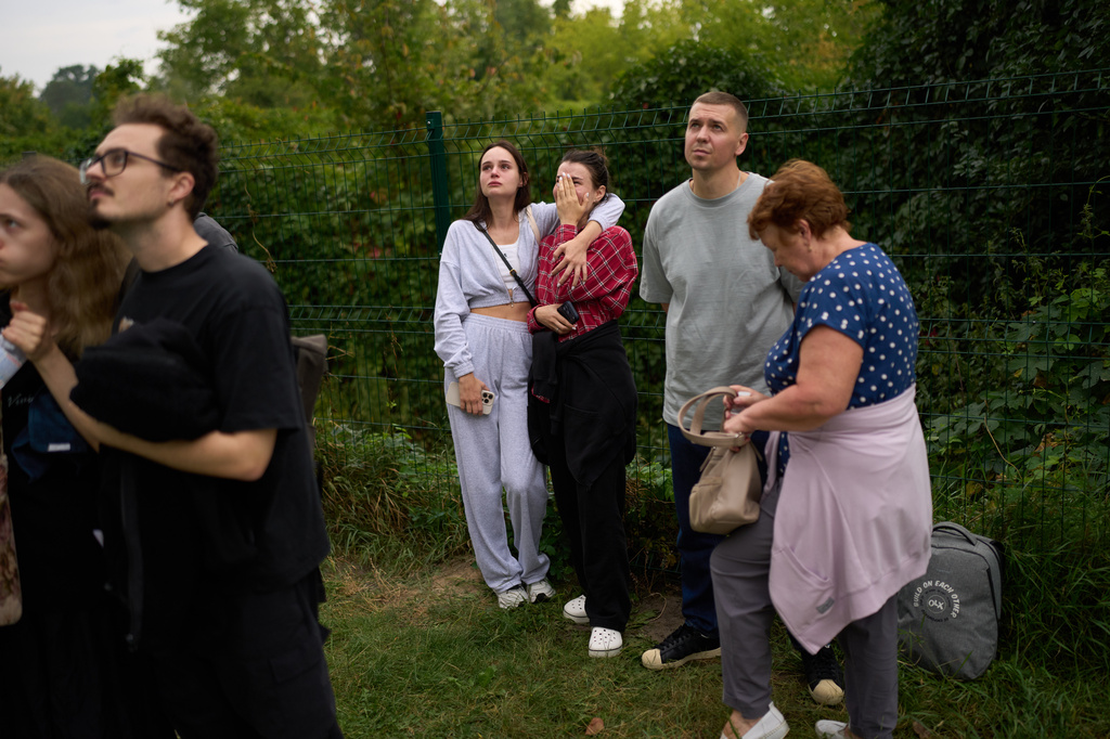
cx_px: 555
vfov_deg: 37.8
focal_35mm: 35
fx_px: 1079
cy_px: 370
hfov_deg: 54.4
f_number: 1.4
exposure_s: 1/4000
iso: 320
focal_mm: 35
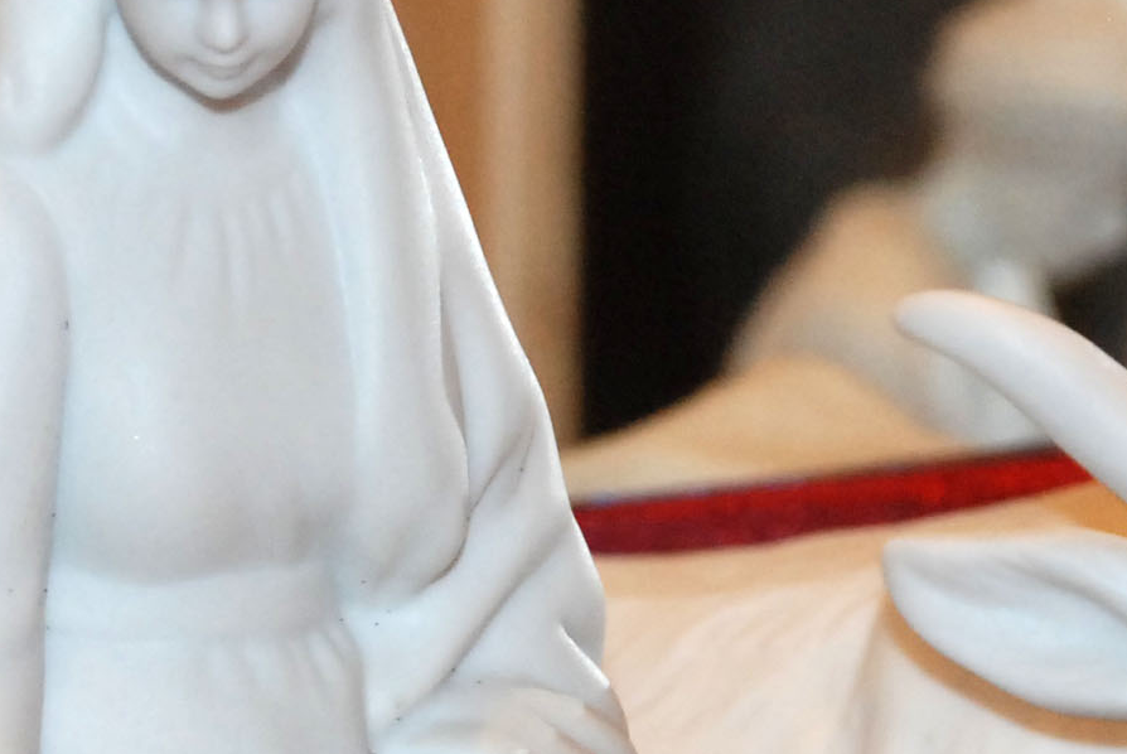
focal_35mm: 325
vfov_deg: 4.2
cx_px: 480
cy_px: 537
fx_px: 10184
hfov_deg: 6.3
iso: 640
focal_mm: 50
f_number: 5
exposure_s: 1/60
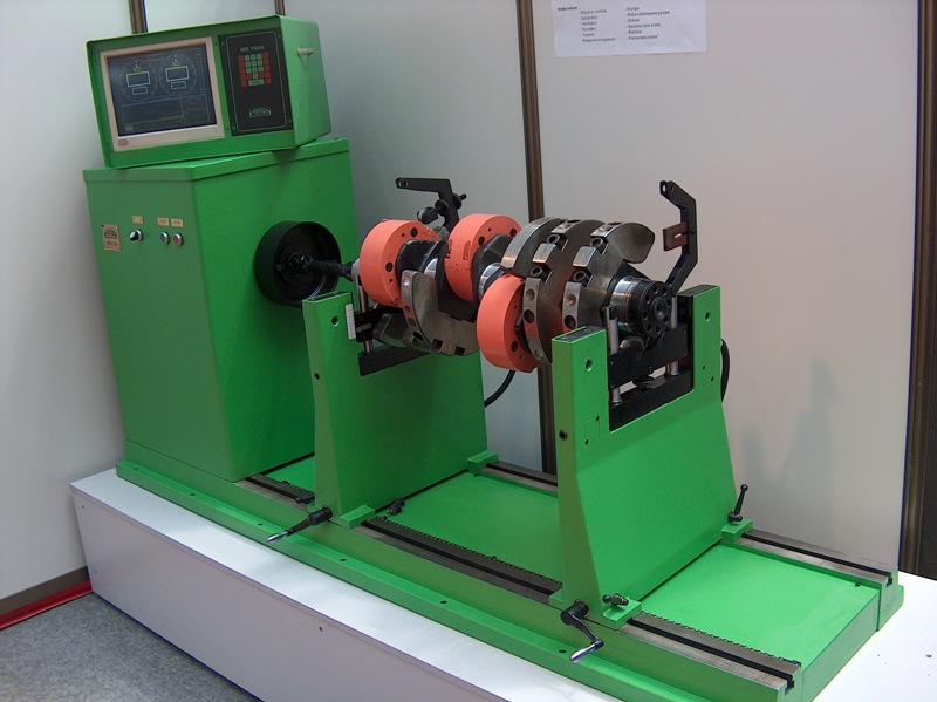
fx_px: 1001
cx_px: 468
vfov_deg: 38.6
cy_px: 351
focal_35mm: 37
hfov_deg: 50.2
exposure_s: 1/122
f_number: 2.8
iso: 133
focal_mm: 7.6
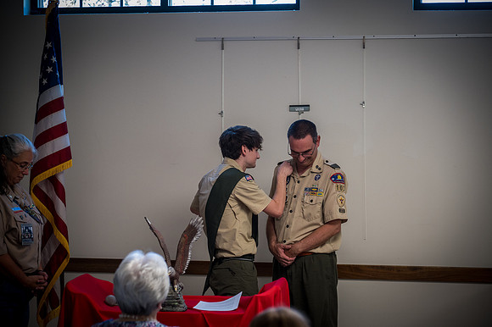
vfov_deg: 14.8
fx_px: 1257
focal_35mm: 92
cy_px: 164
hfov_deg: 22.2
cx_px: 246
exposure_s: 1/125
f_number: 4
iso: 1600
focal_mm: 92
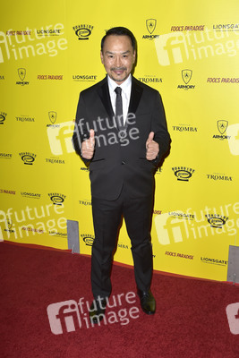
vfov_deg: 54.4
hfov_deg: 37.9
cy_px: 179
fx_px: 348
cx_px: 120
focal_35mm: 35
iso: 250
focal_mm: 35
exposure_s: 1/250
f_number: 6.3
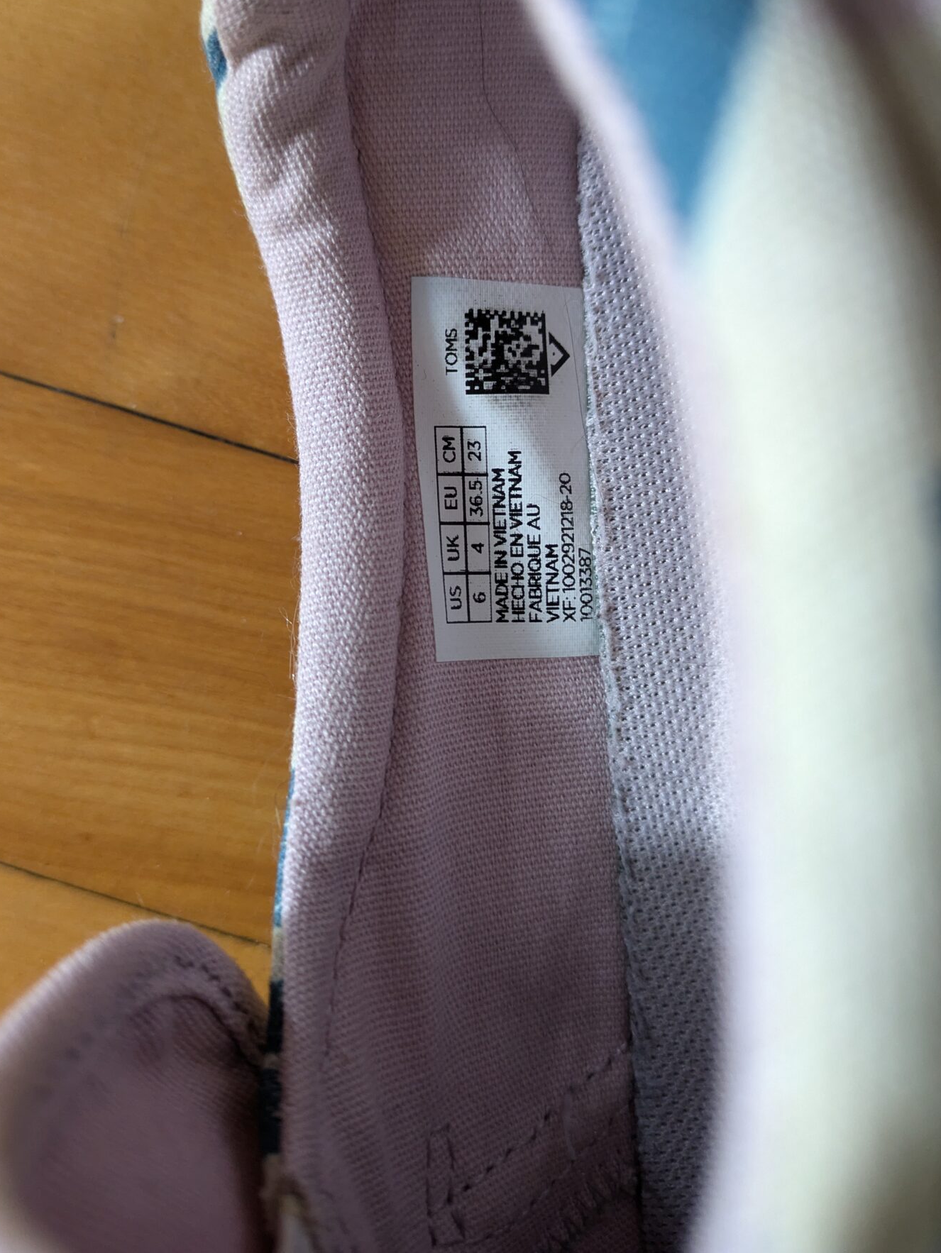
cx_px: 468
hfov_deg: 48.3
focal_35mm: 29
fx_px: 1050
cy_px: 561
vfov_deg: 61.5
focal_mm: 5.43
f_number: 1.89
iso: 416
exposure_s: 1/60
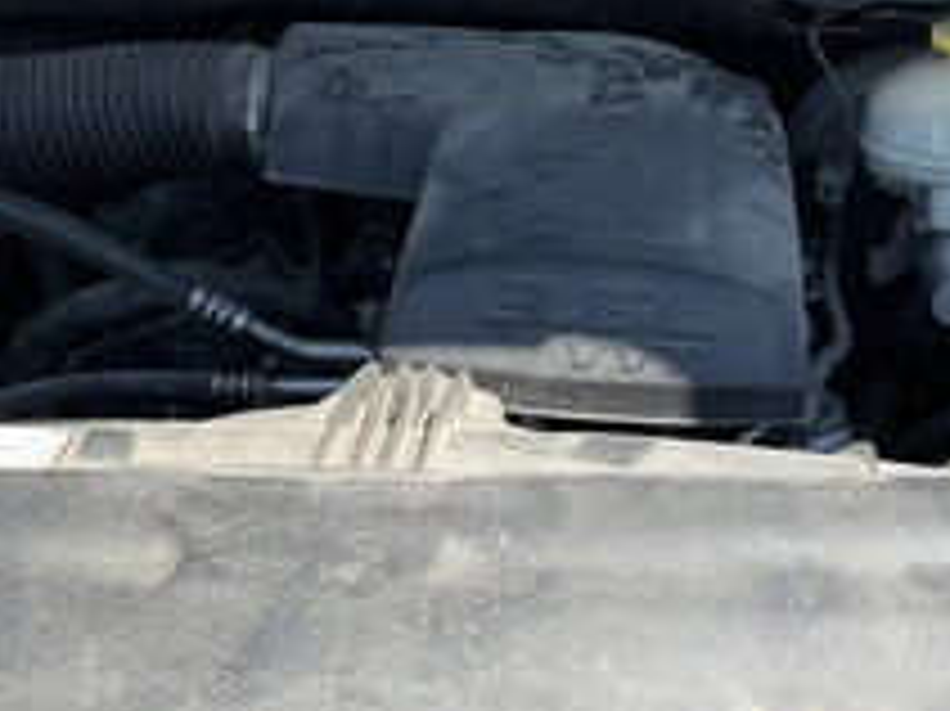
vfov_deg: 26.5
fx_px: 1509
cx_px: 716
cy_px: 410
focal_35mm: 55
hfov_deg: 34.2
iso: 25
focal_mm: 3
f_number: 1.8
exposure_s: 1/978
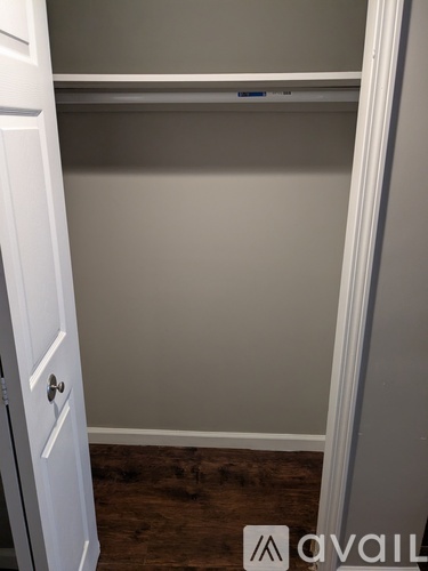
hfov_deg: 51.4
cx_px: 214
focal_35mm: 27
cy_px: 286
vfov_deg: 65.3
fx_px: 445
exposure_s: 1/120
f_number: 1.73
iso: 315
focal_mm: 4.38
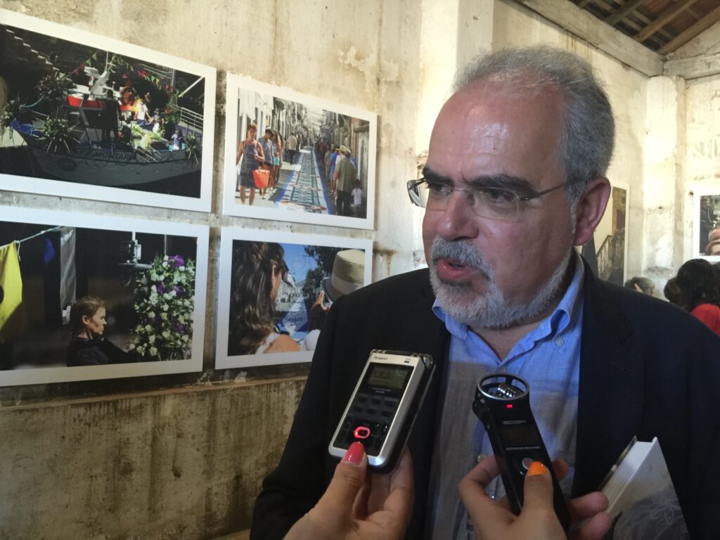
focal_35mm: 29
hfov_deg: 61.7
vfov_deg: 48.2
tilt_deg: +1.8
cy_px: 270
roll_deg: -2.9
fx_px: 603
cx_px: 360
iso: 100
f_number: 2.2
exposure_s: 1/10
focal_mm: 4.15
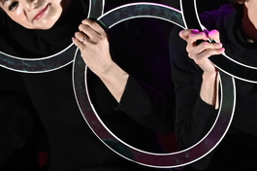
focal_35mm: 933
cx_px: 135
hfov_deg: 2.2
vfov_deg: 1.5
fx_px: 6652
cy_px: -117
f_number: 2.8
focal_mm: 165
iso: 1600
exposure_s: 1/160
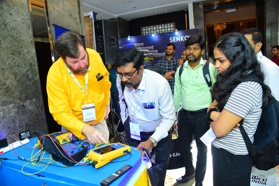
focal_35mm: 24
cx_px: 140
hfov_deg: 73.7
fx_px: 186
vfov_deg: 53.2
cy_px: 93
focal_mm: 24
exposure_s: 1/160
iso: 1600
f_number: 10
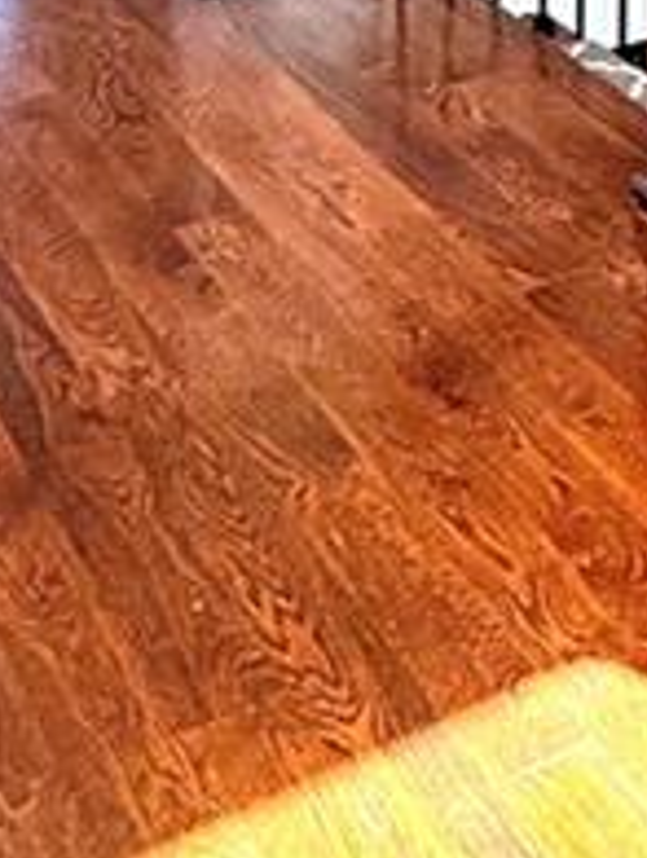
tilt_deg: -8.0
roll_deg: -2.2
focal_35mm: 86
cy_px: -510
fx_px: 2136
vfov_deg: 19.2
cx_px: 898
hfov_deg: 16.1
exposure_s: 1/120
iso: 100
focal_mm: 2.22
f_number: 2.2
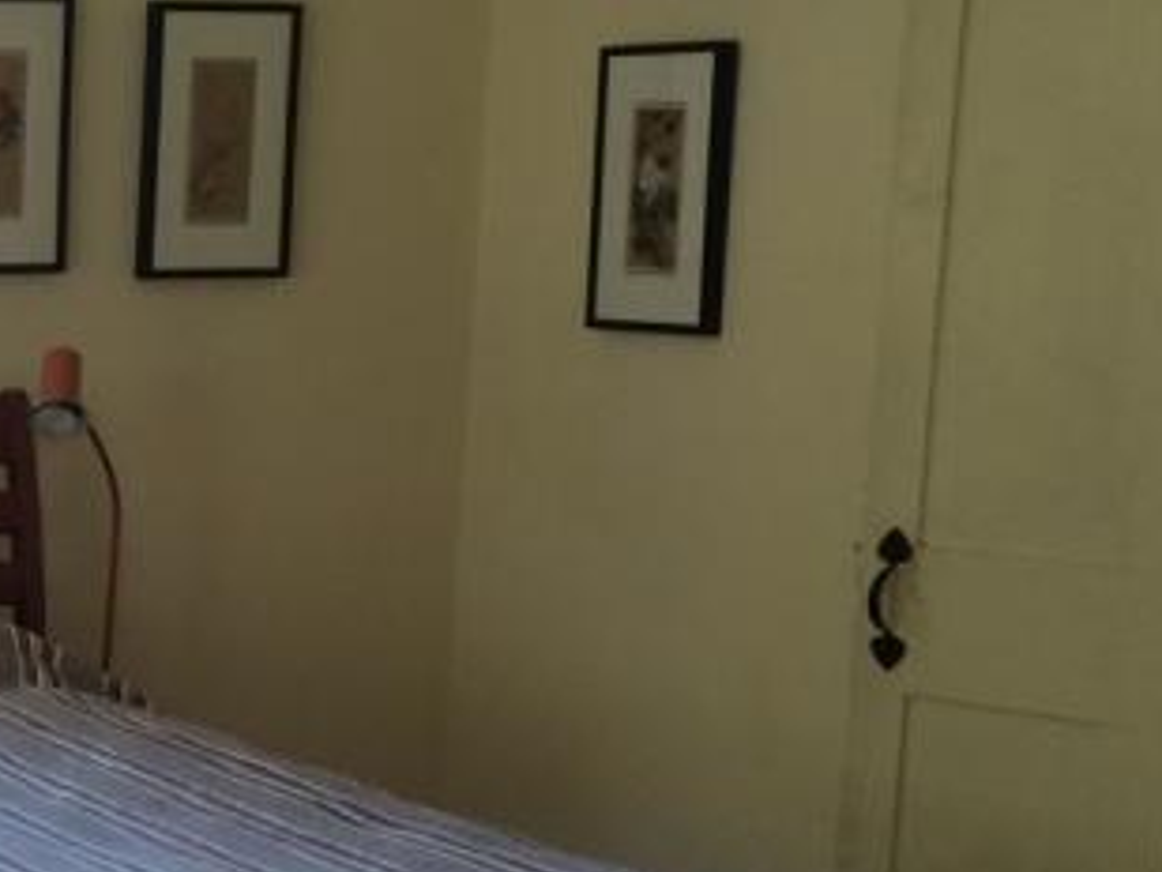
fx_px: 3224
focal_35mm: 96
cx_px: -575
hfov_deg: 18.2
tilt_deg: -9.3
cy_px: 658
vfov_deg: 15.3
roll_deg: -0.7
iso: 64
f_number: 2.2
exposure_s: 1/30
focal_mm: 4.15
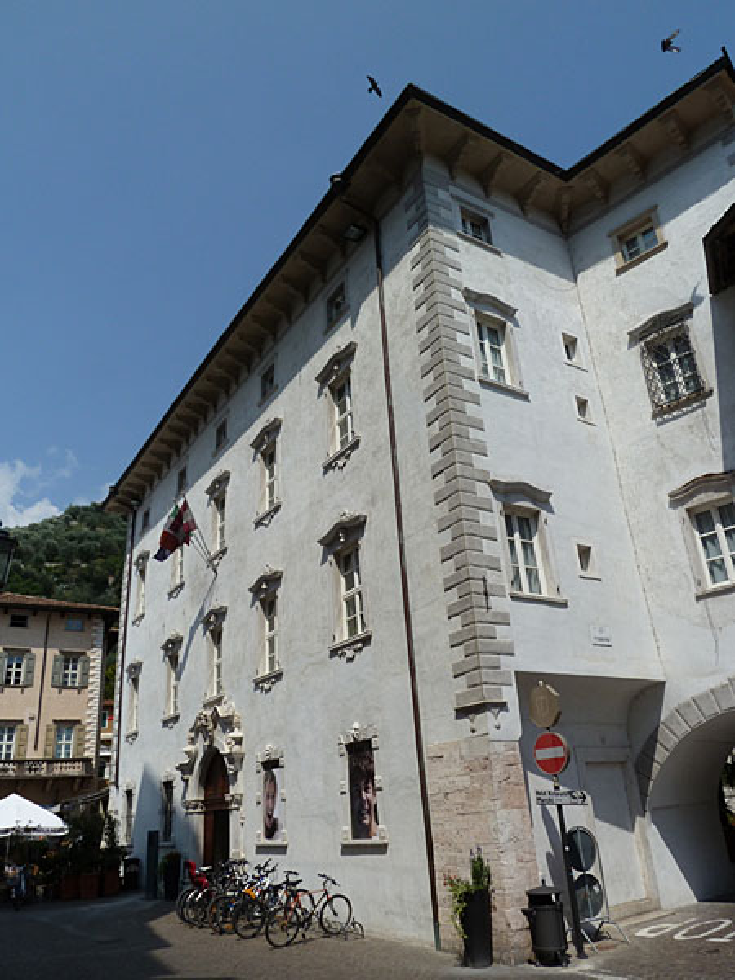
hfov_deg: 54.9
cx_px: 368
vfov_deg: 69.4
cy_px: 490
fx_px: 708
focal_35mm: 25
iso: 80
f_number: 5.6
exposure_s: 1/500
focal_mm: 4.1
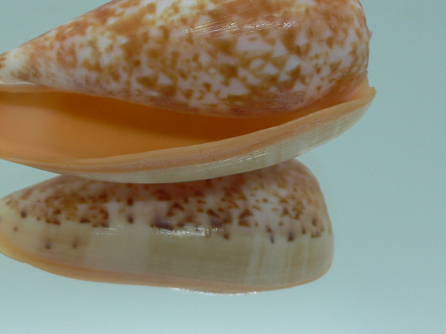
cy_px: 100
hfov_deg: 34.7
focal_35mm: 55
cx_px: 161
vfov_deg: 26.3
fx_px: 709
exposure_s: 1/60
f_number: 2.8
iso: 80
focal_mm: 4.6
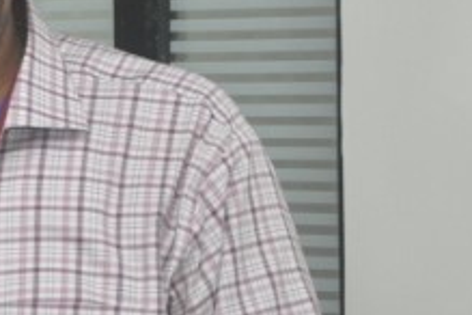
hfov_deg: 5.5
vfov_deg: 3.7
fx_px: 4859
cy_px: 194
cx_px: -255
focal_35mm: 371
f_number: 6.3
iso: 1250
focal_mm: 75
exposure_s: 1/60
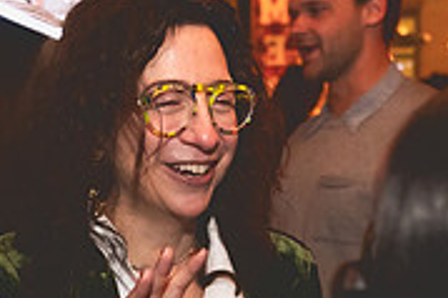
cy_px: 234
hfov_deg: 22.9
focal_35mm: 89
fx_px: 1107
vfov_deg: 15.2
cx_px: 225
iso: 3200
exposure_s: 1/100
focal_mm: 26.5
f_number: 3.2
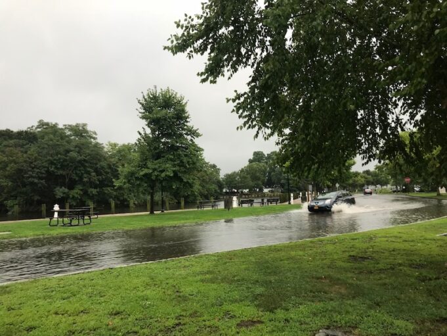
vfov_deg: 49.8
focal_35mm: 28
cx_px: 224
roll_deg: +1.6
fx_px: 362
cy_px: 168
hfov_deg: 63.4
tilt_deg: +3.9
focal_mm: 3.99
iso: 20
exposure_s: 1/151
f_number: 1.8
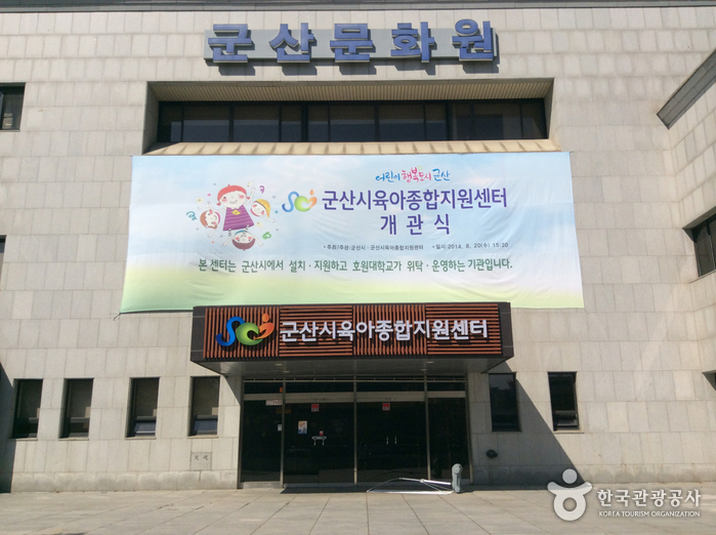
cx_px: 358
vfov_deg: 42.8
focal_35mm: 33
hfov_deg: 55.4
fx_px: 682
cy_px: 268
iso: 32
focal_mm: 3.3
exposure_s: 1/3185
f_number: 2.4
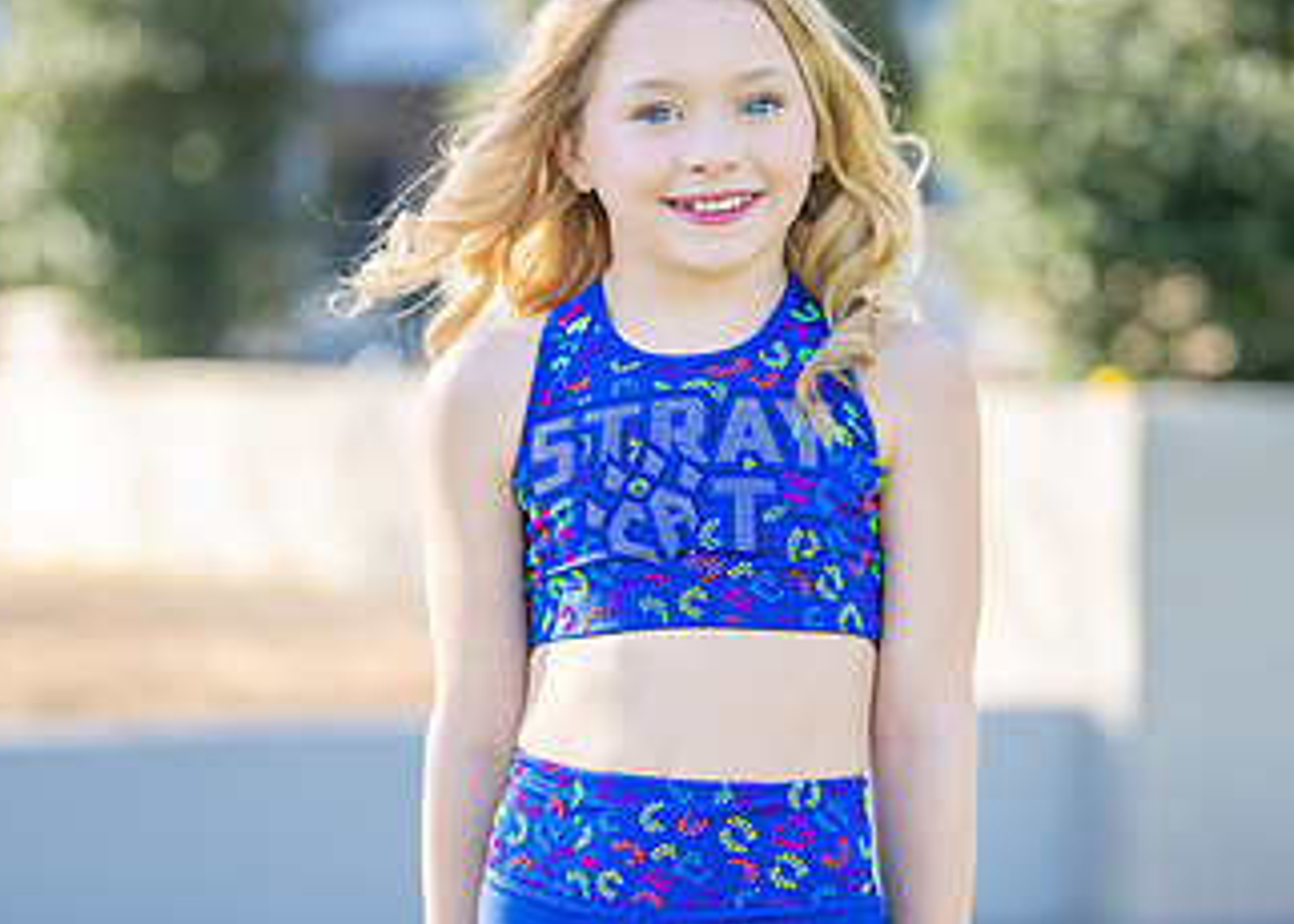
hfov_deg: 17.6
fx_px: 4190
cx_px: 722
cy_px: 533
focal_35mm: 114
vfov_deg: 12.6
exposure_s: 1/2000
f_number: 1.2
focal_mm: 50
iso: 100
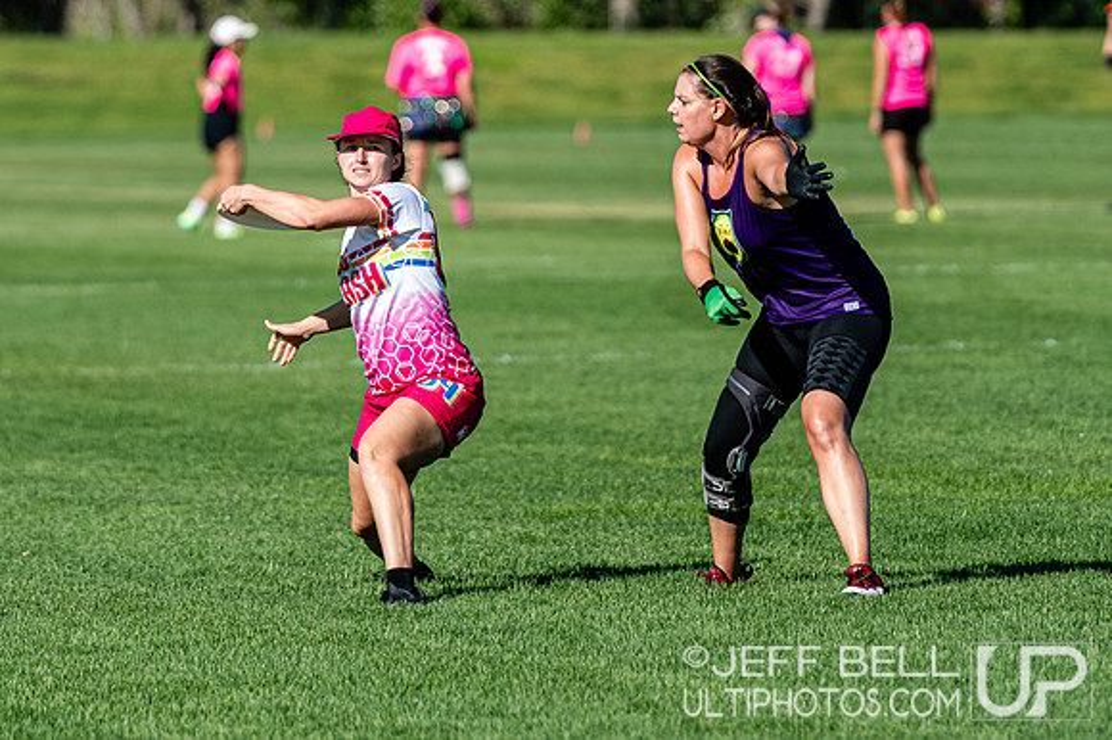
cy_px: 141
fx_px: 15151
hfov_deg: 4.2
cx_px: 403
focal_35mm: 491
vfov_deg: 2.8
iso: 125
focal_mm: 200
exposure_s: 1/2000
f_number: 3.2
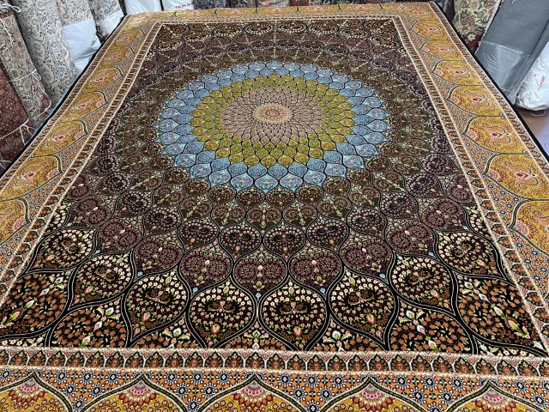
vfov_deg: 53.1
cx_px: 274
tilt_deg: -43.4
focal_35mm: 26
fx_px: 412
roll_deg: +2.1
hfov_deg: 67.3
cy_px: 206
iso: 100
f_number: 1.6
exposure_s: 1/60
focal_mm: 5.1
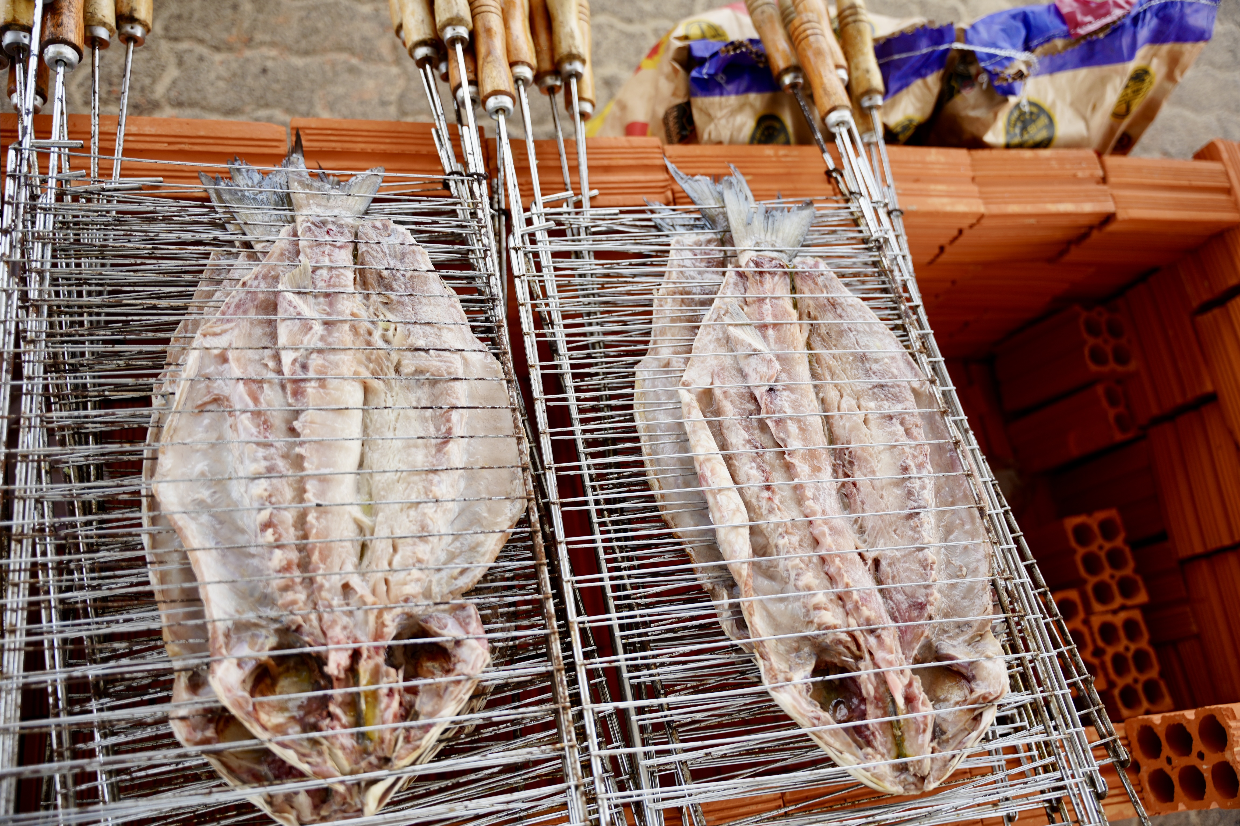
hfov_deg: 59.3
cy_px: 413
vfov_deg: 41.6
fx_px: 1088
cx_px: 620
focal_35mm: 32
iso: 125
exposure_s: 1/160
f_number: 2.8
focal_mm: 31.6
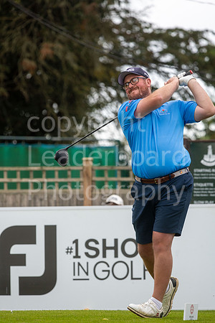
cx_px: 108
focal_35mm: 300
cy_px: 162
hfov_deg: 4.6
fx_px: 2687
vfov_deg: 6.9
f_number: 6.3
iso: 640
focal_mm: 300
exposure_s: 1/500
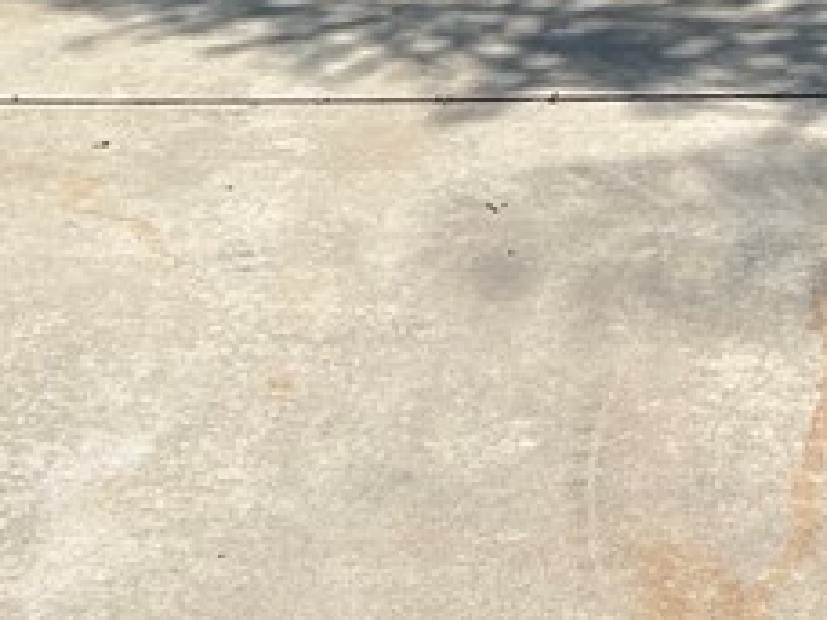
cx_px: 740
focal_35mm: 117
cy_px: -576
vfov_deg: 11.5
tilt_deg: +0.3
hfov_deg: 16.6
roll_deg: -0.3
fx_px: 2795
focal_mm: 5.7
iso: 50
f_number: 1.5
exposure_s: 1/5882
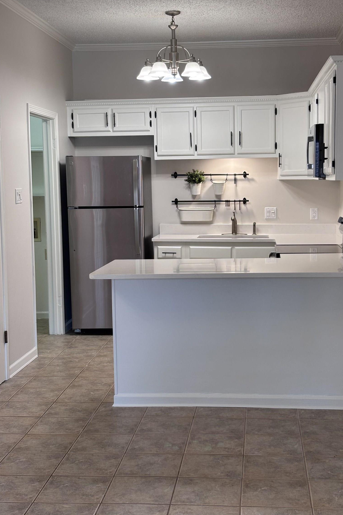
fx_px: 786
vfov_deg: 36.3
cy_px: 259
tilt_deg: -6.4
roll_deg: +0.1
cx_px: 191
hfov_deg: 24.6
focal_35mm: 55
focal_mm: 5.96
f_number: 1.6
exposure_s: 1/60
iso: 50
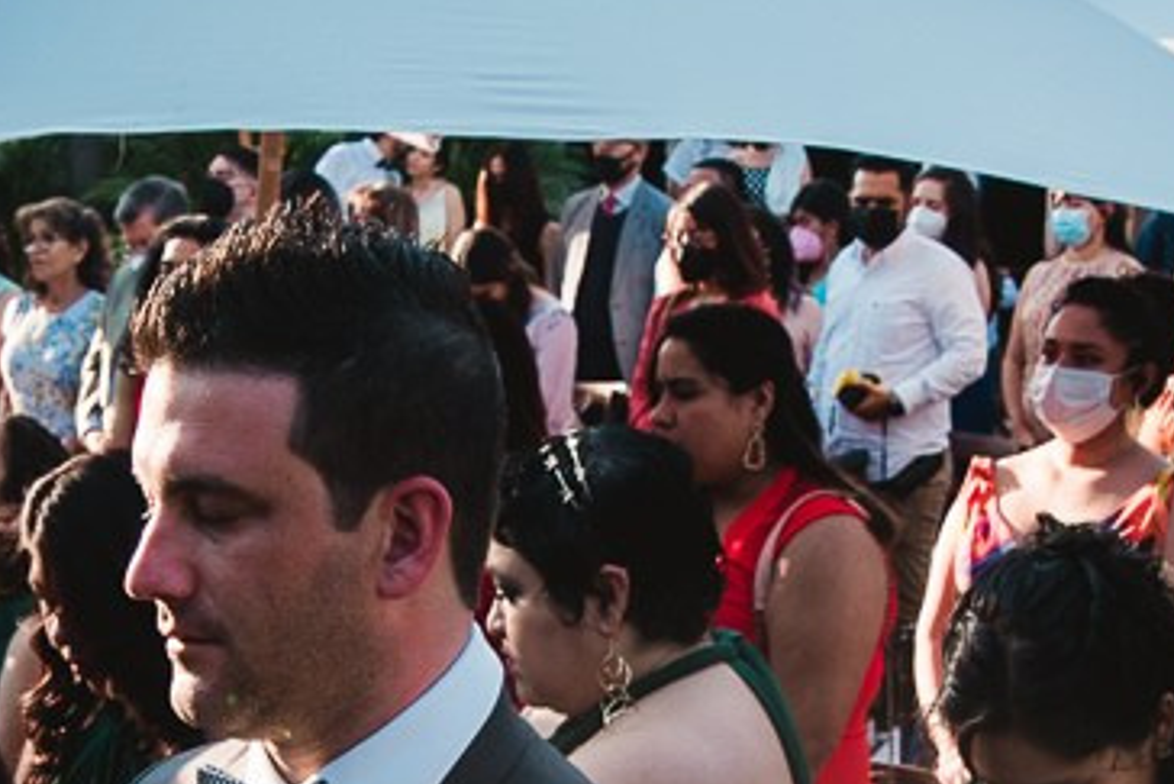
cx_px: 445
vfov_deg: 15.0
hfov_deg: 22.6
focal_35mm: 90
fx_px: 2936
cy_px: 776
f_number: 3.5
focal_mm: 16
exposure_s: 1/200
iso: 100
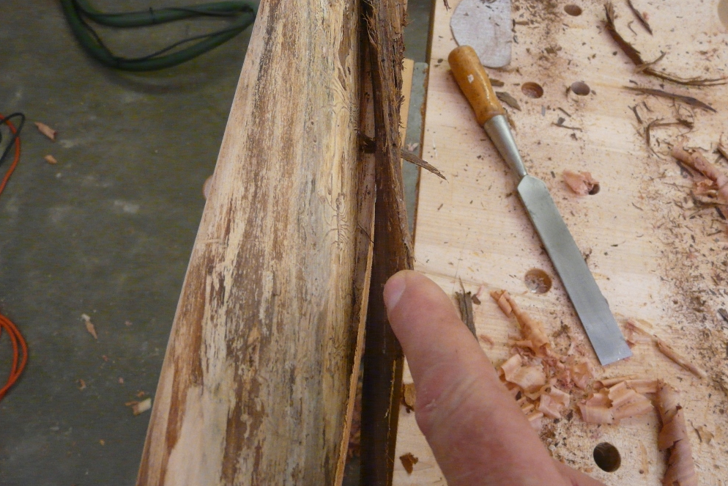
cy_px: 230
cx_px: 358
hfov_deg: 61.9
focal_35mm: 30
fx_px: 607
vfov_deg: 43.6
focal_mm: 4.6
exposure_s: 1/50
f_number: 2.8
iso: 400
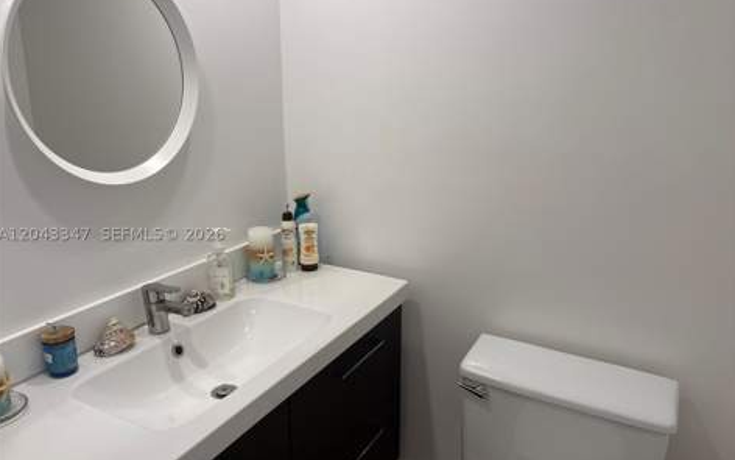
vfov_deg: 44.5
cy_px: 234
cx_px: 368
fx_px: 561
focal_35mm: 28
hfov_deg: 66.5
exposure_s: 1/120
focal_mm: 5.1
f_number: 1.6
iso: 50
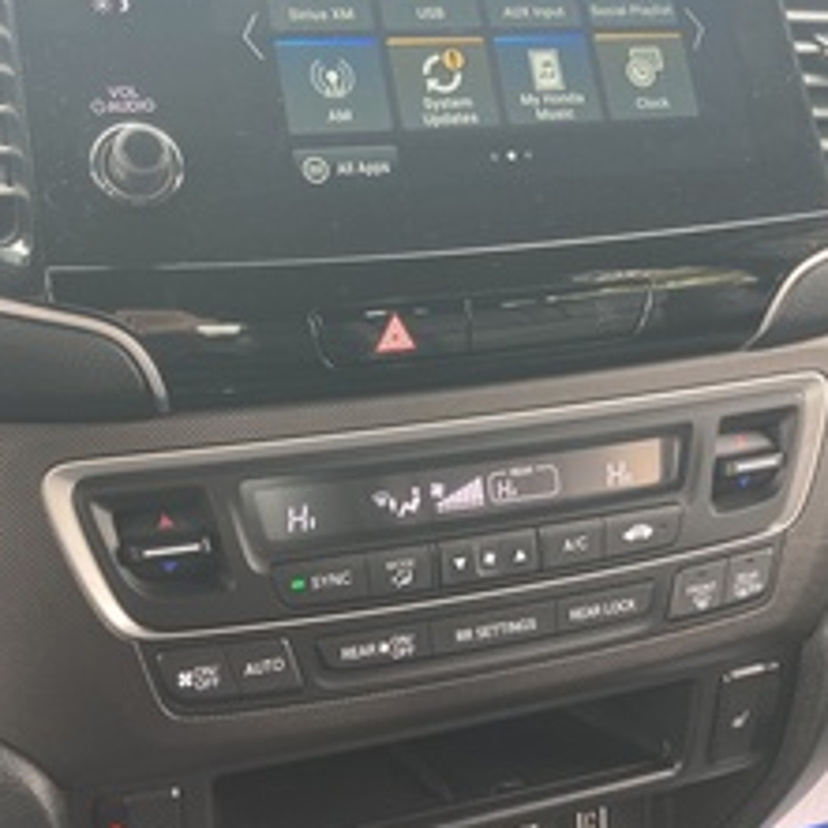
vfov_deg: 36.0
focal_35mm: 47
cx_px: 393
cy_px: 358
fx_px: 1272
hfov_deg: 36.1
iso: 64
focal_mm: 3.99
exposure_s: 1/68
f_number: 1.8
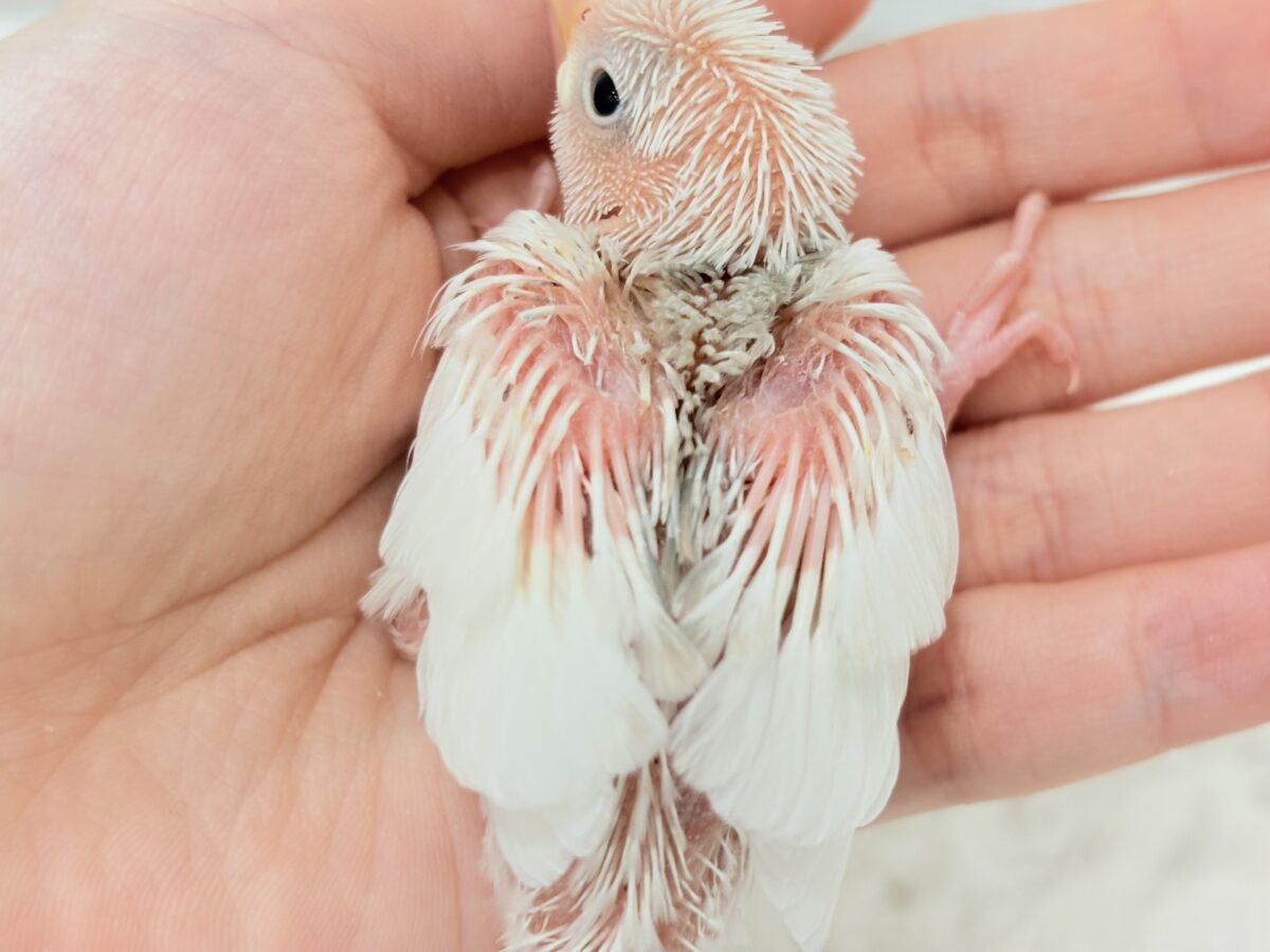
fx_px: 1908
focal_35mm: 52
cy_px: 476
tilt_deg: -45.5
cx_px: 635
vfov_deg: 28.0
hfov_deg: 36.8
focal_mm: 5.96
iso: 64
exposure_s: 1/50
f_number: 1.6
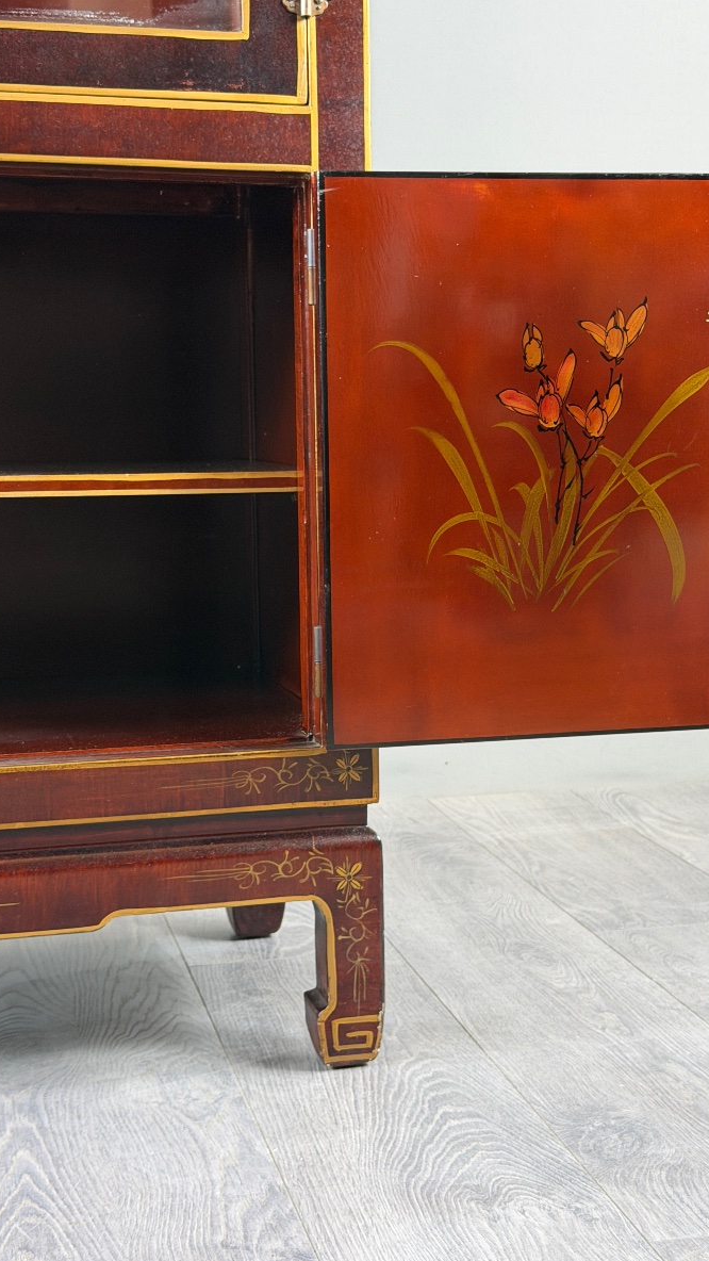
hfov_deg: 22.6
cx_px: 379
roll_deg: +0.2
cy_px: 638
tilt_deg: -6.9
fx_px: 1771
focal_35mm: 53
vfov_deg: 39.2
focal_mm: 6.76
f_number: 1.78
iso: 200
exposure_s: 1/50
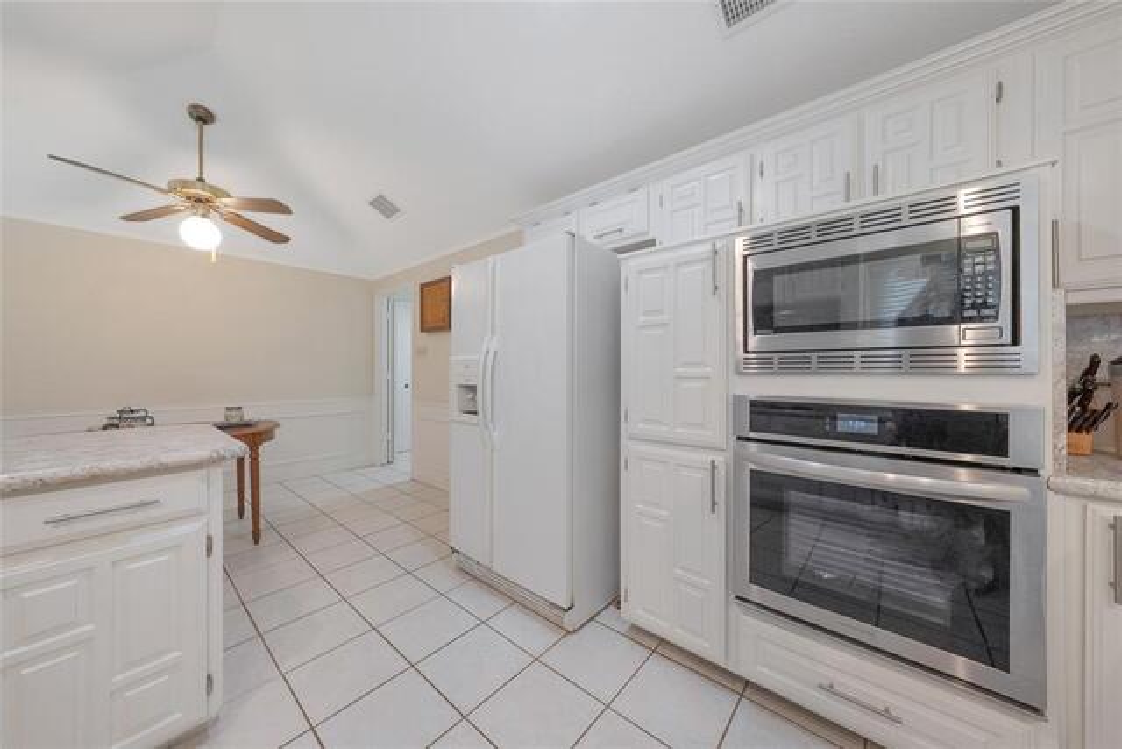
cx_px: 561
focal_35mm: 12
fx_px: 374
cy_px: 374
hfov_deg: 112.6
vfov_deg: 90.0
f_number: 9
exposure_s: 1/30
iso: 800
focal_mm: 12
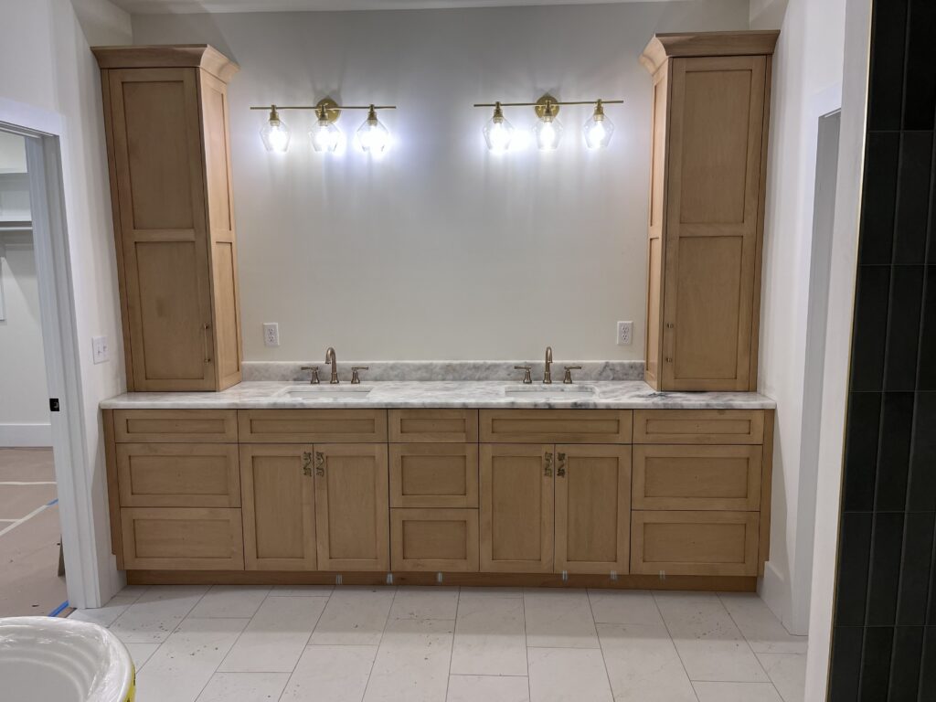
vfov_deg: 53.1
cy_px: 351
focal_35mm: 26
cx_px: 468
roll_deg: +1.0
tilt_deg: -9.2
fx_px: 703
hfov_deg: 67.3
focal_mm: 5.1
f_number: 1.6
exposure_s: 1/120
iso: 80
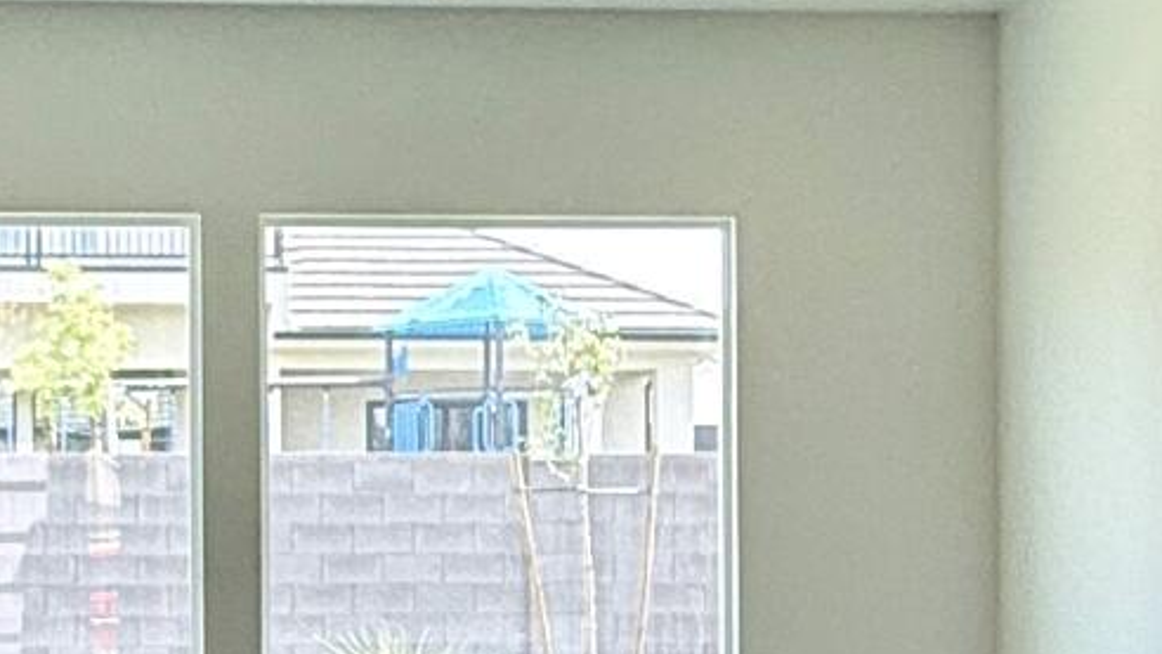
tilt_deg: -1.3
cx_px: 345
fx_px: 2866
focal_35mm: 93
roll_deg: +0.5
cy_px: 604
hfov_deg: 22.8
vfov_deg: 12.9
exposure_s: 1/176
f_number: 2.2
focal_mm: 2.22
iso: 50
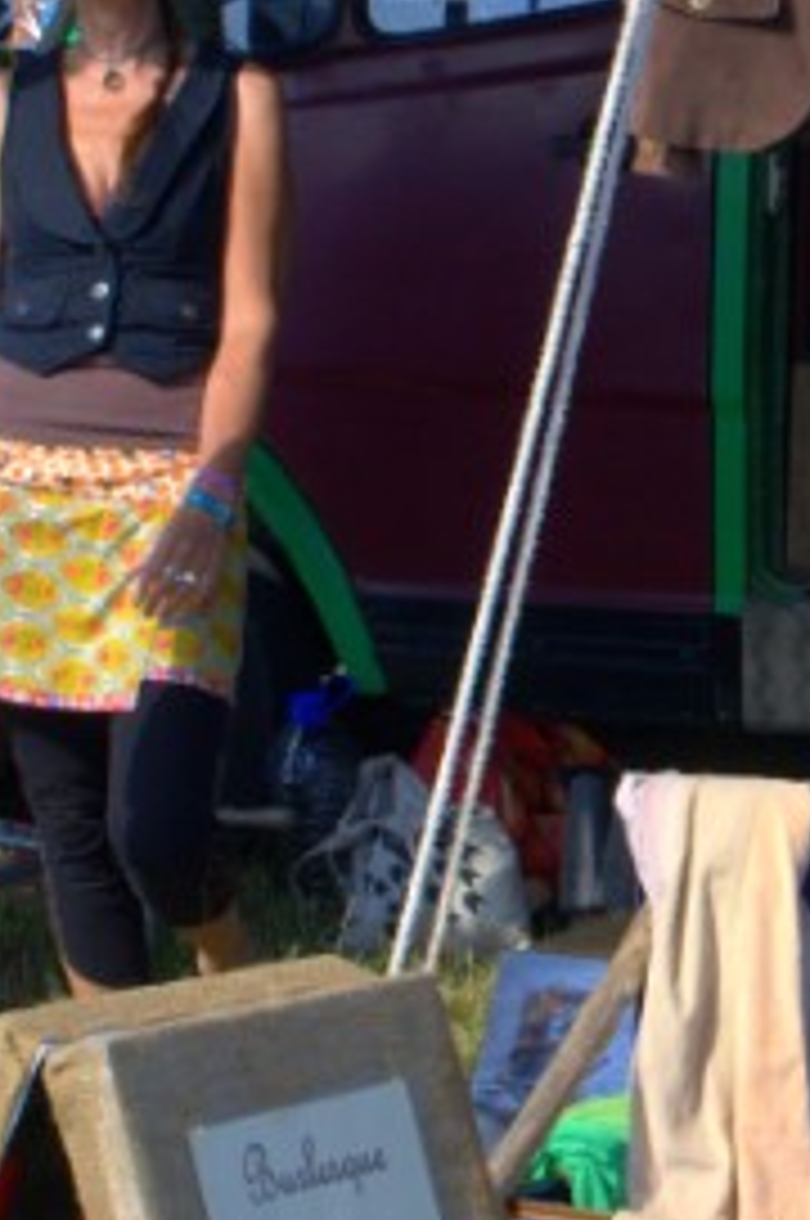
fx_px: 5752
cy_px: 261
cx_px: 896
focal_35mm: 170
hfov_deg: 8.0
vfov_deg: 12.1
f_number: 10
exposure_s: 1/250
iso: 400
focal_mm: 30
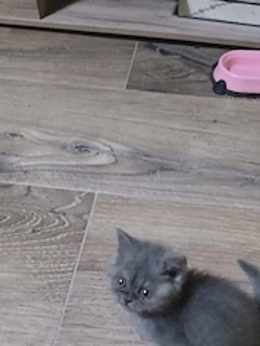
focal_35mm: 44
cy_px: 220
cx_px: 165
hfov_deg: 32.7
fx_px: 441
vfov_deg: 42.6
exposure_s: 1/16.7
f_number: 1.8
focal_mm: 3.98
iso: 1250
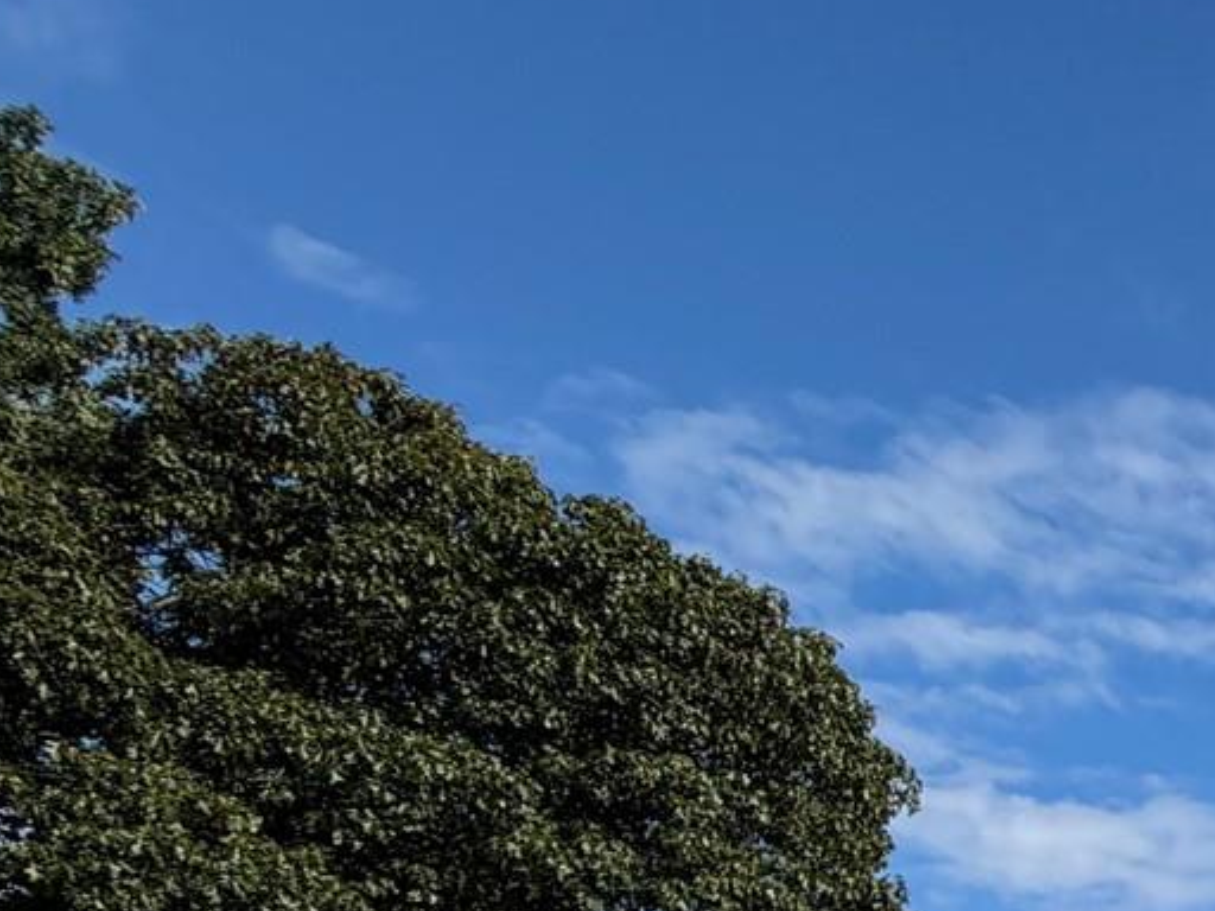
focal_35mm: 56
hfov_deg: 23.2
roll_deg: +1.7
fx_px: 1966
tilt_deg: +9.3
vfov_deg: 23.5
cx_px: 2050
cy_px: 1139
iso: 20
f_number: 2.2
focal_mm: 2.22
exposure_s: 1/1033
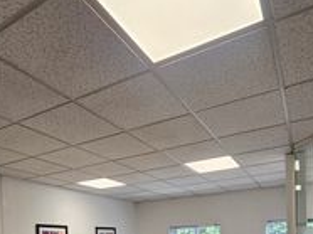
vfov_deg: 41.9
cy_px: 242
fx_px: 253
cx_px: 153
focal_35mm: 28
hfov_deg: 63.5
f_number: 2.2
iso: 80
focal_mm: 2.2
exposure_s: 1/50
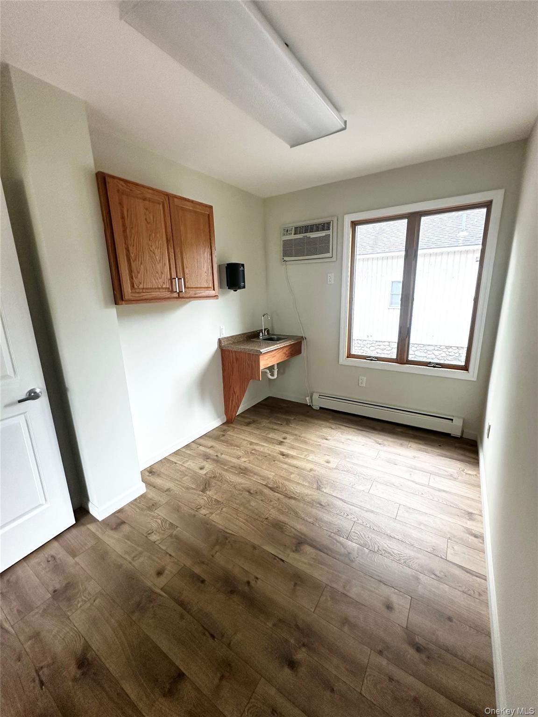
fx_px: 290
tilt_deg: -14.0
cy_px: 358
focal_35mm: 14
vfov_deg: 102.1
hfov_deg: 85.7
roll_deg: +0.7
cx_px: 269
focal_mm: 2.22
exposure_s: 1/99
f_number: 2.2
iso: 250
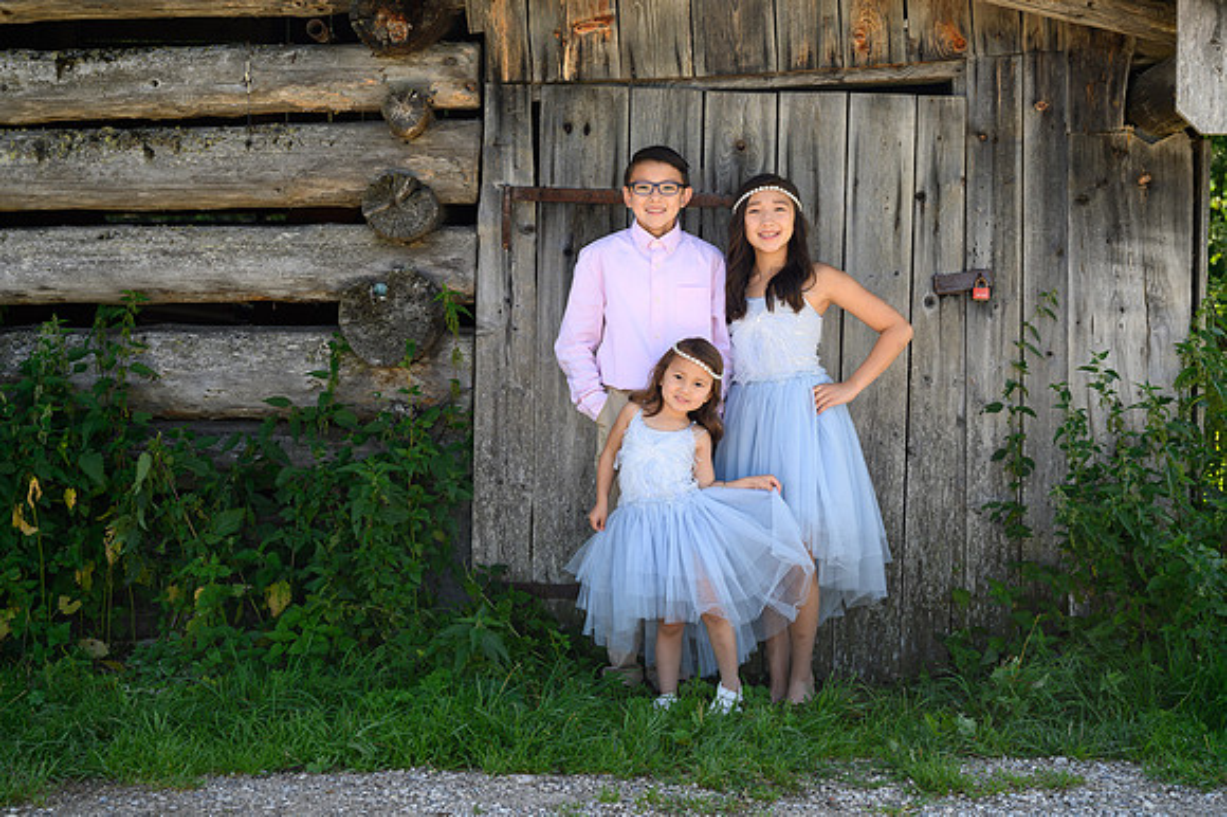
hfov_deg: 41.1
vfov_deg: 28.0
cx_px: 614
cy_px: 408
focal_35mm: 48
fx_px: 1635
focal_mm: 48
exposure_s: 1/100
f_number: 5
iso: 160
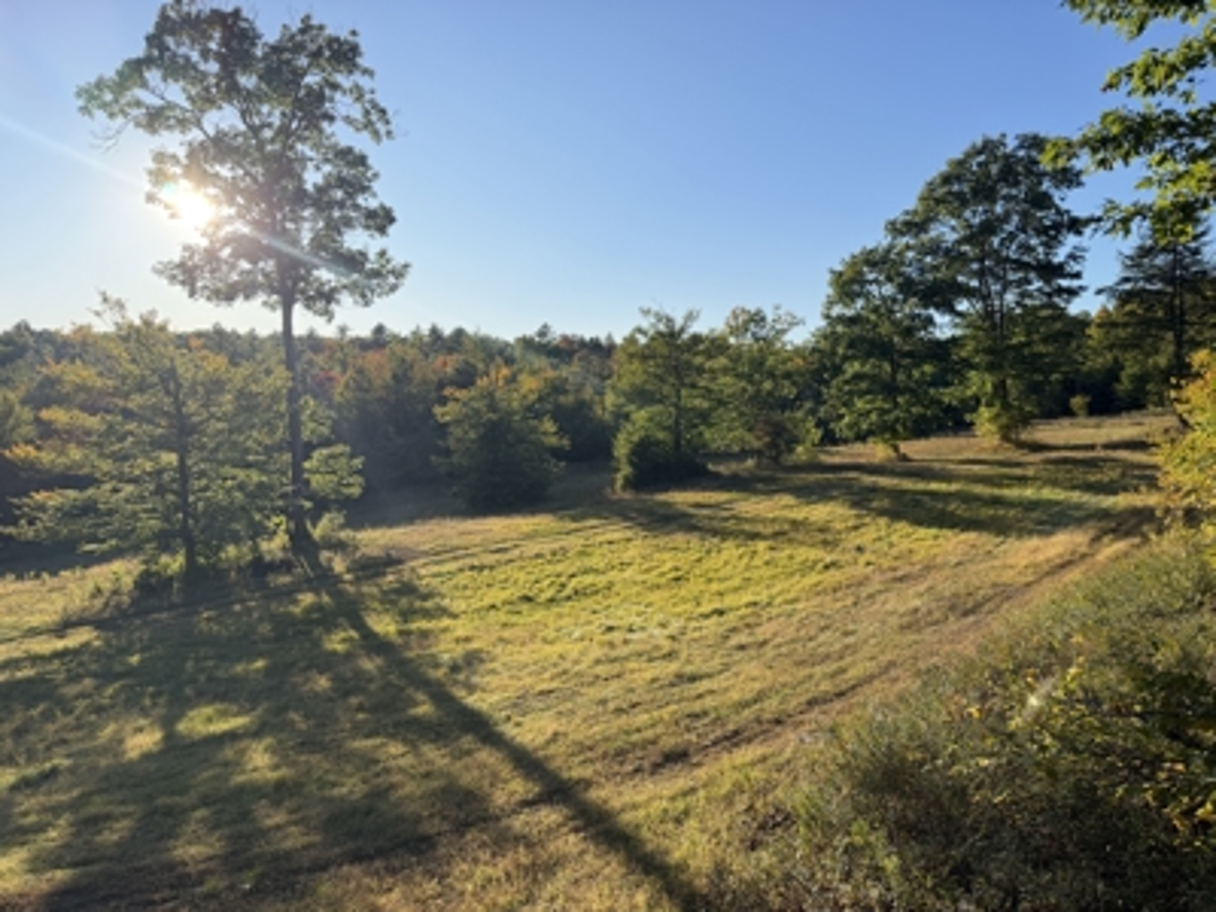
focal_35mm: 24
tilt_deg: -4.9
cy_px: 456
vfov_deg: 56.8
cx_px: 608
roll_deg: -0.2
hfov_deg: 71.6
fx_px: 843
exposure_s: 1/1493
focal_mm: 6.76
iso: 100
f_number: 1.78
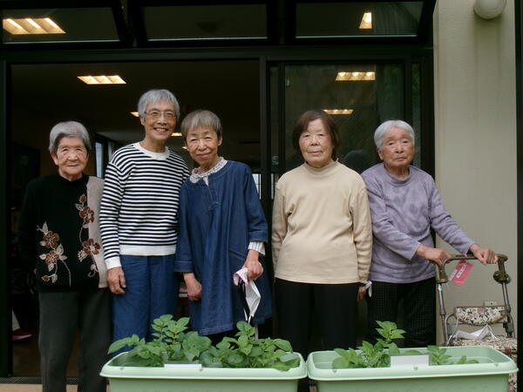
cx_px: 262
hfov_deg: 36.2
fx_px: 801
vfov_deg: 27.5
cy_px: 196
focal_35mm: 53
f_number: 4.9
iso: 100
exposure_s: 1/240
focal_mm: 9.5
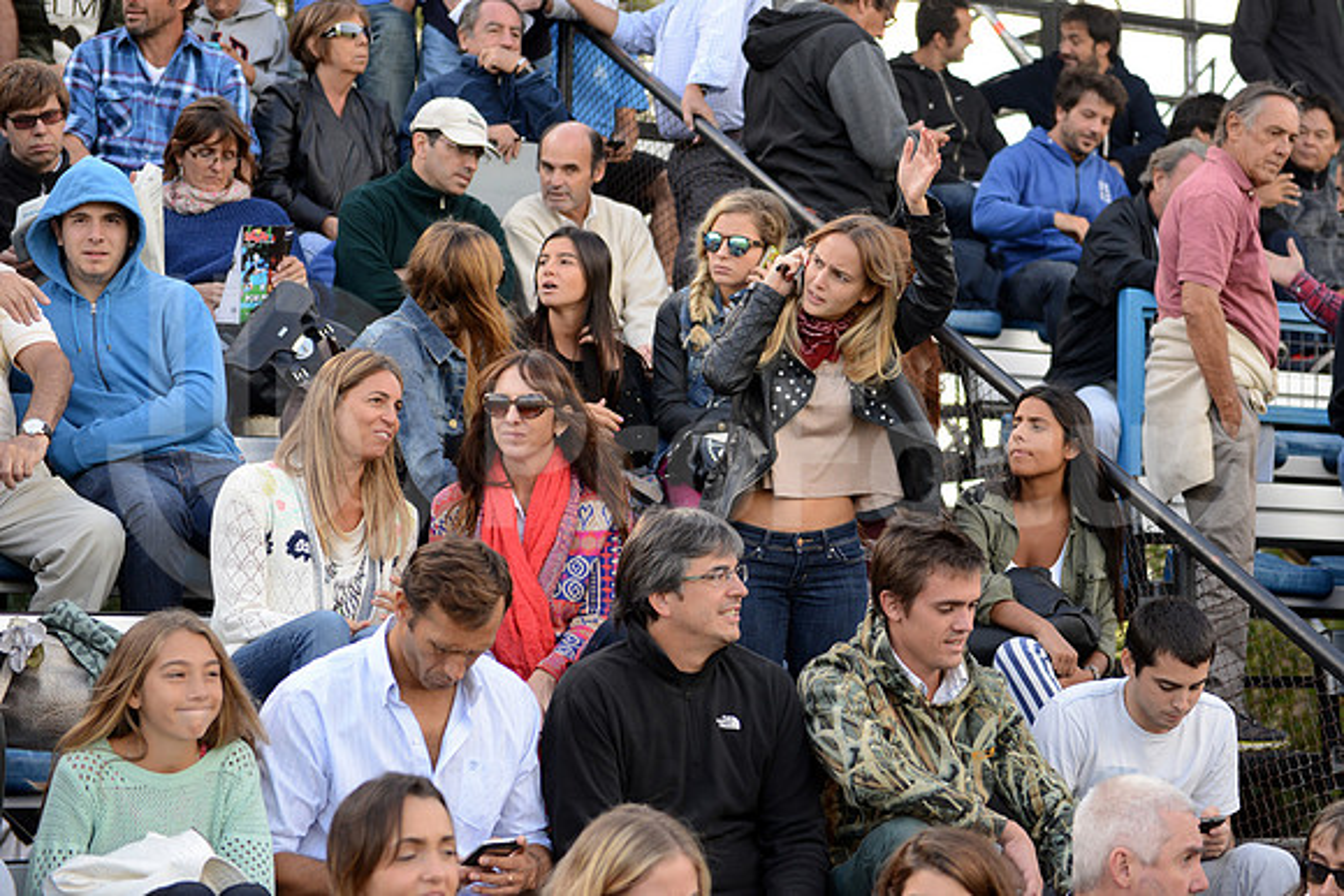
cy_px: 448
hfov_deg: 28.8
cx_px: 672
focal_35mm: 70
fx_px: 2614
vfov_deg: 19.5
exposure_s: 1/1000
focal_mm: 70
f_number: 2.8
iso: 500
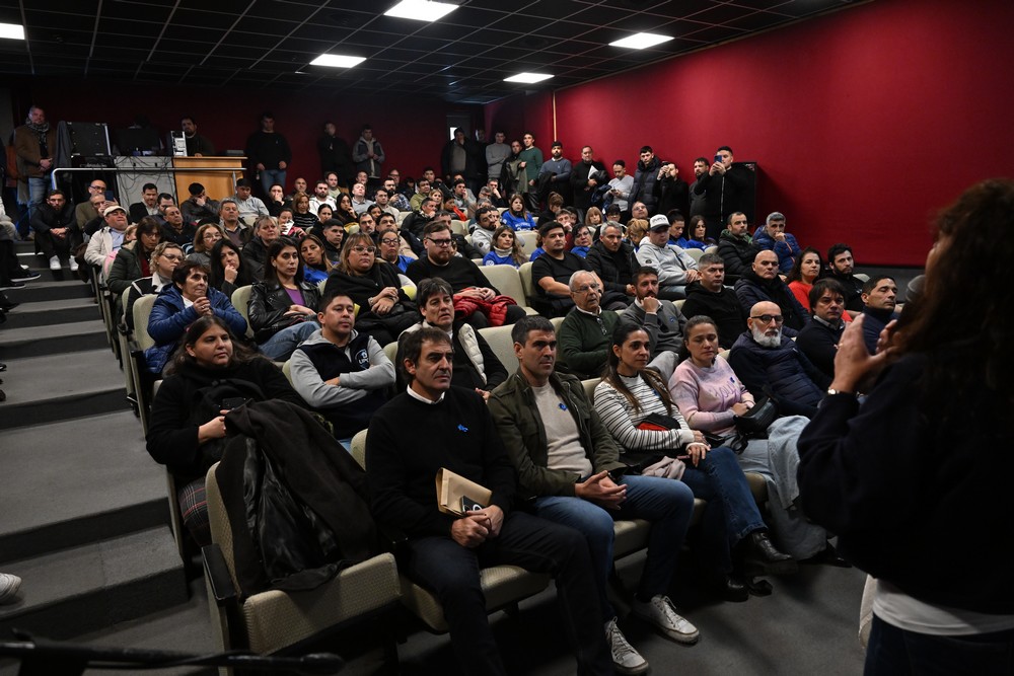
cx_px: 507
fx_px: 676
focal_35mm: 24
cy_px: 338
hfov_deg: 73.7
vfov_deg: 53.1
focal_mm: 24
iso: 4000
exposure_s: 1/200
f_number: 4.5
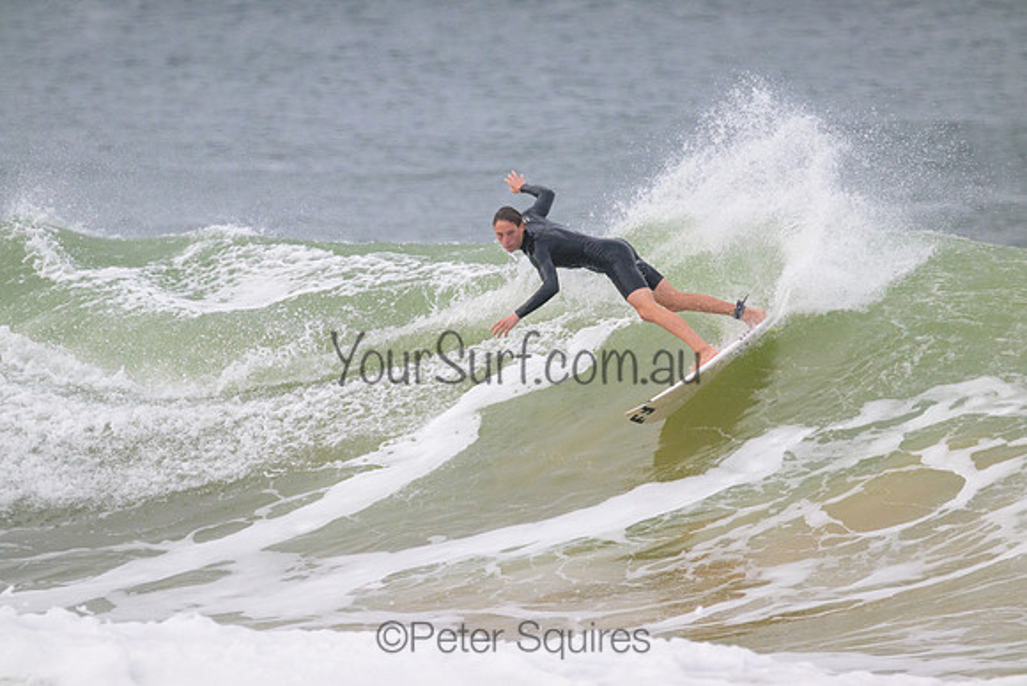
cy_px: 343
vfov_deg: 1.7
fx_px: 22826
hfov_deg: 2.6
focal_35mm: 800
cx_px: 514
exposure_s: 1/2000
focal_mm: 800
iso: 1800
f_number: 11
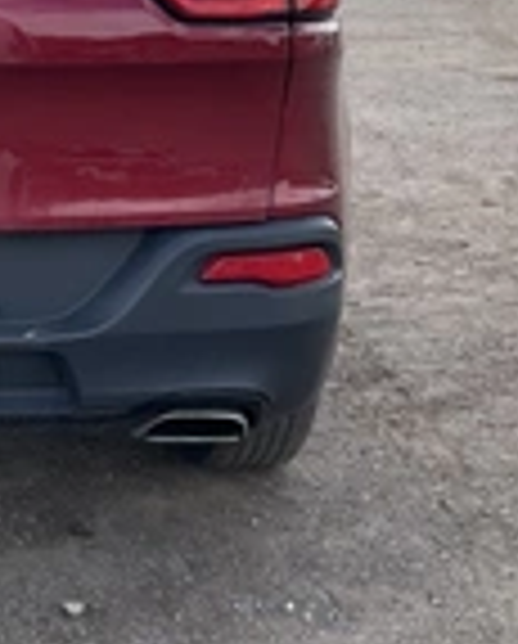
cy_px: 216
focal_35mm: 79
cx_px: -113
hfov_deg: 18.4
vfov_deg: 24.0
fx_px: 1509
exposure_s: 1/739
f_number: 1.8
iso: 25
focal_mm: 3
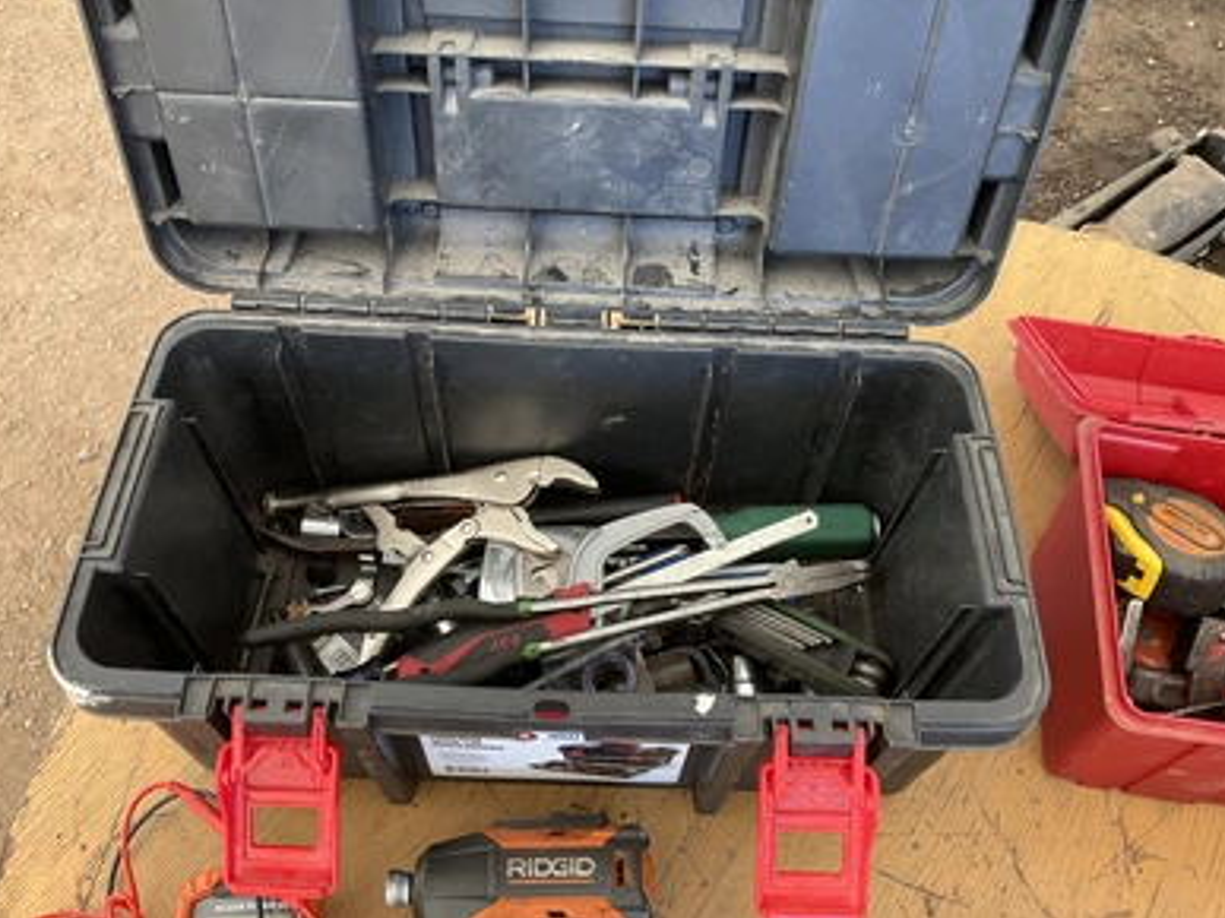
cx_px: 611
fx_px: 1061
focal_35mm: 30
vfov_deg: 46.8
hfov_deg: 60.0
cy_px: 446
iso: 64
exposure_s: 1/87
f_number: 1.8
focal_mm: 3
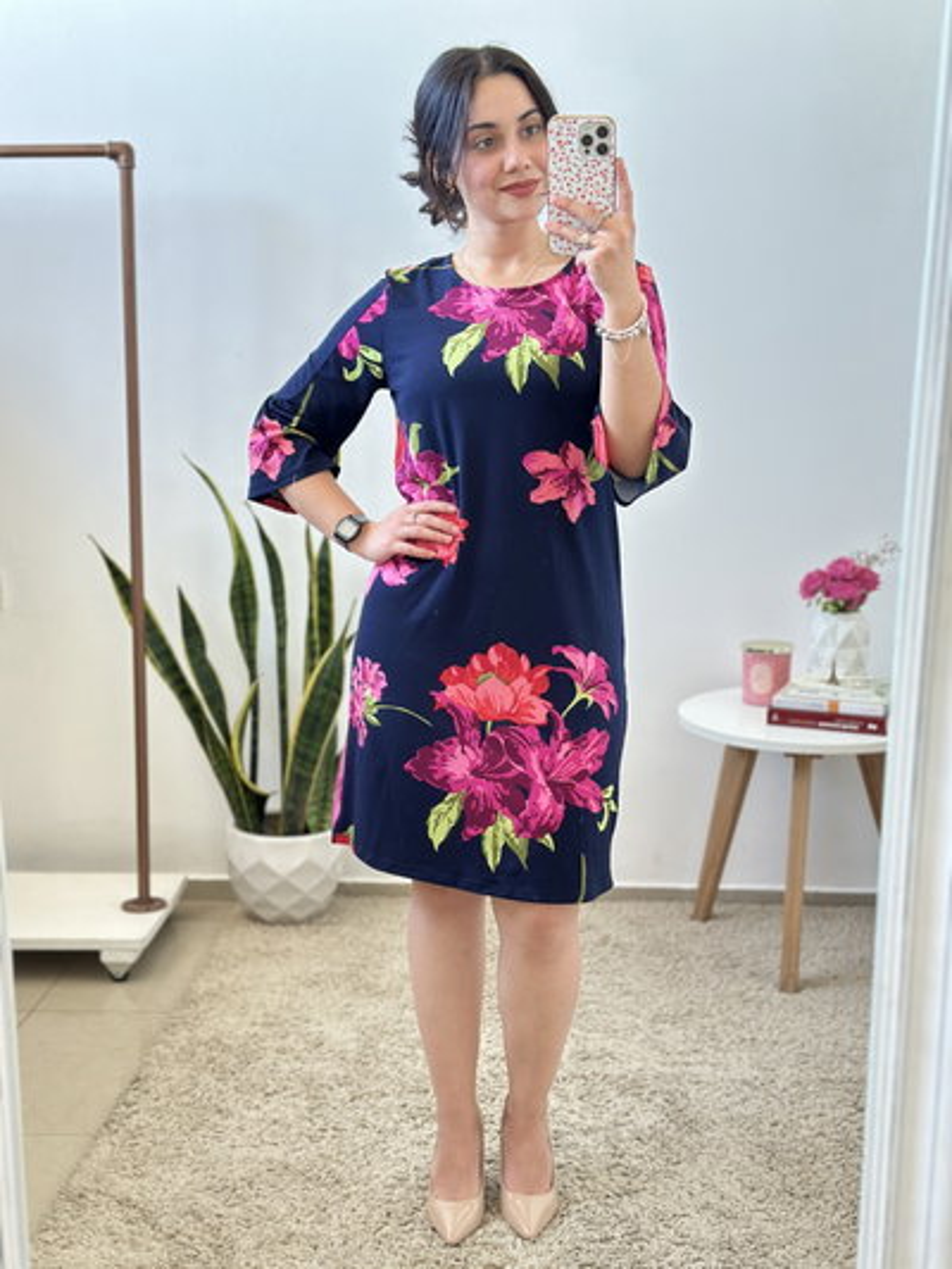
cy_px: 634
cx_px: 476
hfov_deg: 30.3
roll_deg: -0.5
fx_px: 1759
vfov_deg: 39.6
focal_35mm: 48
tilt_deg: -20.8
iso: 160
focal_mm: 6.86
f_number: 1.78
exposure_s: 1/60
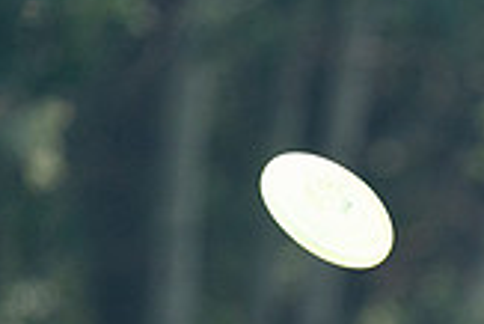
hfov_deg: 1.1
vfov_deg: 0.8
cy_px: 528
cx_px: 540
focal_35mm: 1797
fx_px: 24181
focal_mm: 506
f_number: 6.3
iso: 3200
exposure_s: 1/4000
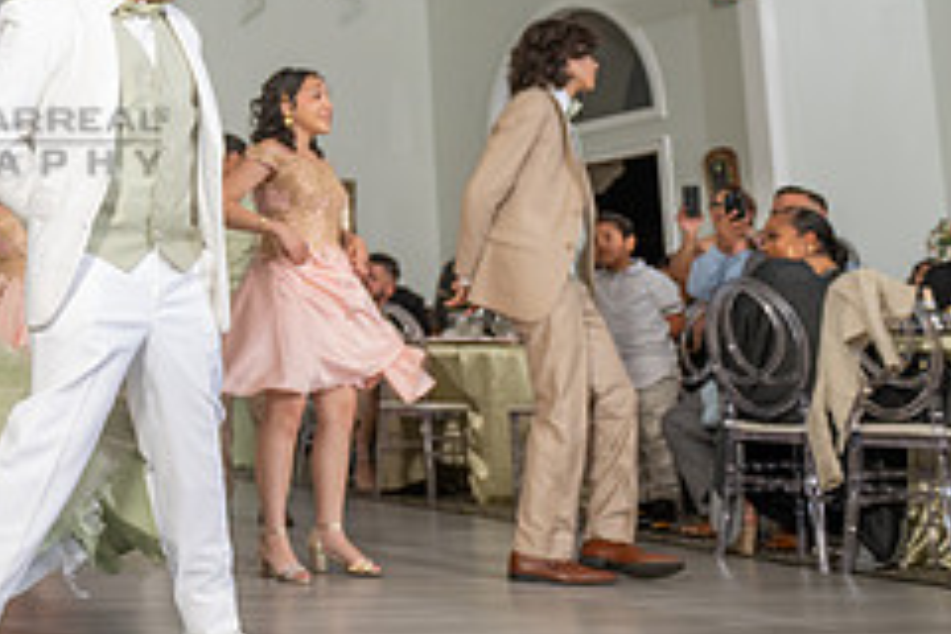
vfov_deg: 23.0
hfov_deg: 30.3
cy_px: 109
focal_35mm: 58
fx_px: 1532
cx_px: -139
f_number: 3.5
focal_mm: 24
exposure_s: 1/160
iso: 500
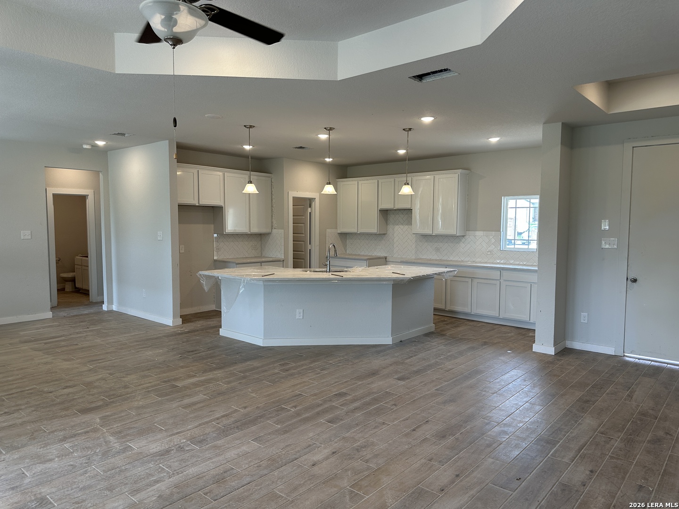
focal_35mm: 24
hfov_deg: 71.6
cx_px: 340
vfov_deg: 56.8
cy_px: 254
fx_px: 471
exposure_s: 1/160
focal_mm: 6.86
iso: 100
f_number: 1.78
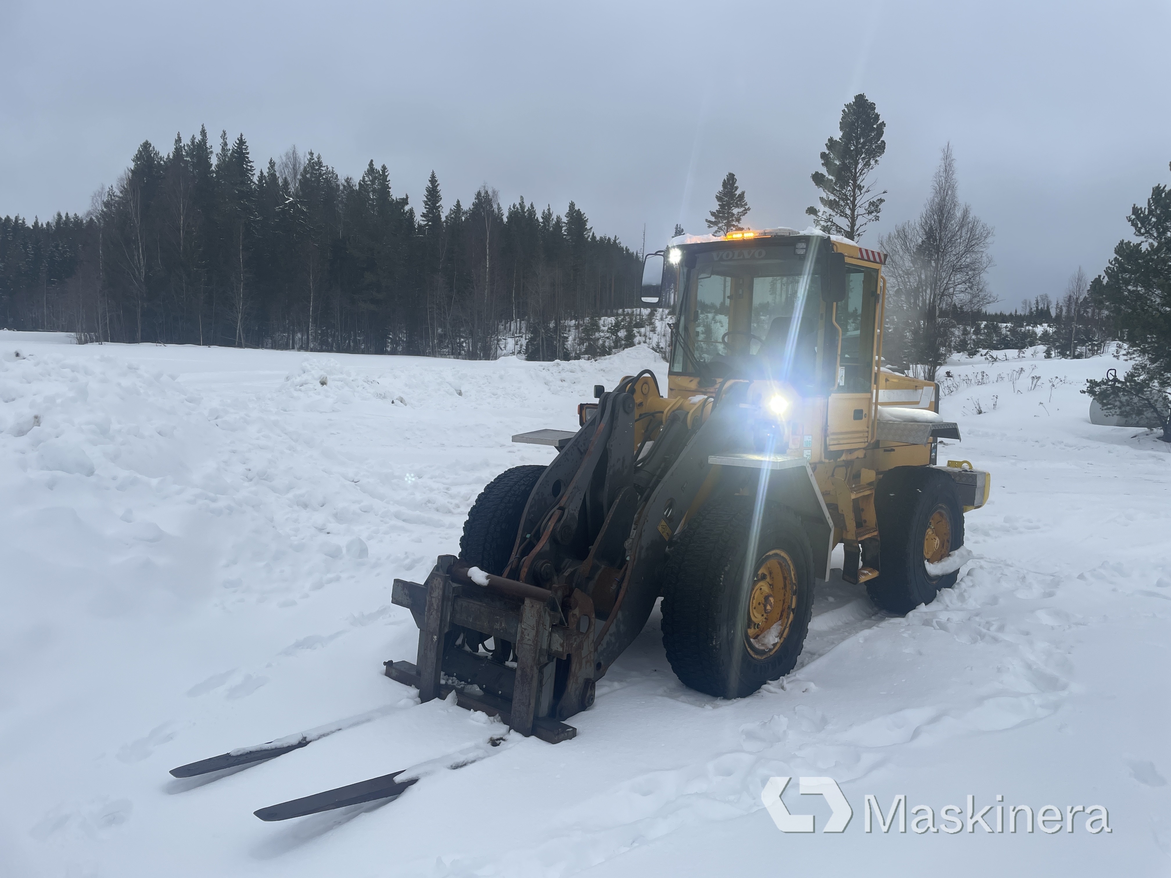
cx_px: 586
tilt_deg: -3.0
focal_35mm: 26
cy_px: 439
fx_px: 880
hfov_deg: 67.3
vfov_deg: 53.1
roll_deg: -1.0
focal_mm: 4.2
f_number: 1.6
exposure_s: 1/435
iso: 32
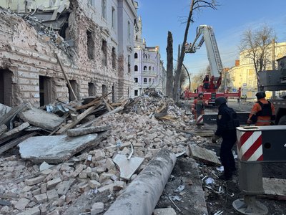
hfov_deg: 71.6
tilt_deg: -4.3
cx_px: 143
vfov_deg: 56.8
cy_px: 108
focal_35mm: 24
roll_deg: +0.6
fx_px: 198
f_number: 1.78
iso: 80
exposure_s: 1/822
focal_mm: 6.76
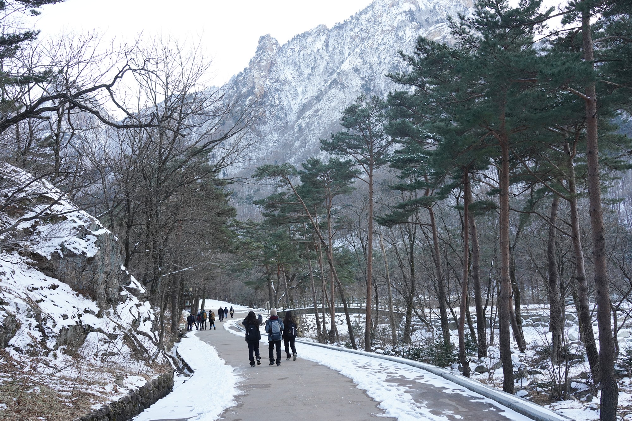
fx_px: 614
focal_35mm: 35
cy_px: 210
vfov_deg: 37.9
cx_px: 316
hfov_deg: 54.4
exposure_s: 1/100
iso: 800
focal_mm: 35
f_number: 8
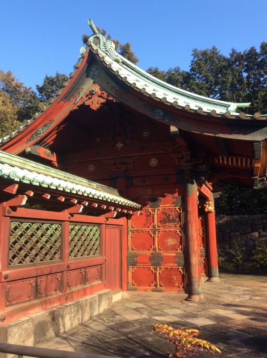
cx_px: 134
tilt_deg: +9.5
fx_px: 330
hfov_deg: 44.1
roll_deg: +2.0
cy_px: 179
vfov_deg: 56.9
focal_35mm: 32
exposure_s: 1/450
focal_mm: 3.3
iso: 32
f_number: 2.4
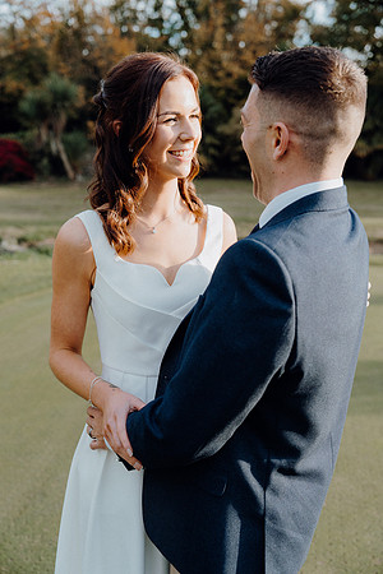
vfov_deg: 46.4
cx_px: 192
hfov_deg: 31.9
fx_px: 670
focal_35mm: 42
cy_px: 287
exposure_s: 1/250
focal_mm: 42
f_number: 3.5
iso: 125
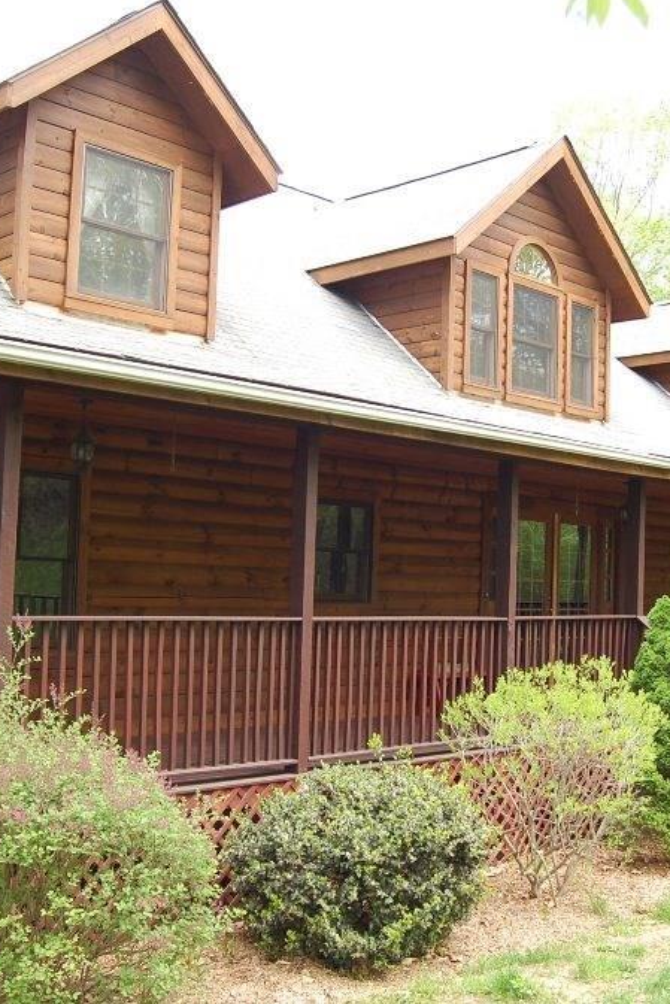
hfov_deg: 32.6
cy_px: 501
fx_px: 1144
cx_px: 383
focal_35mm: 41
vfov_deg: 47.4
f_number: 5.6
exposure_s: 1/125
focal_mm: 18
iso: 400
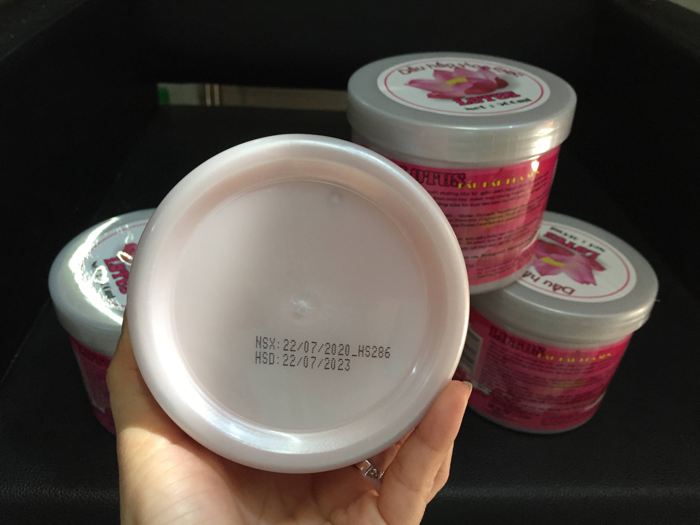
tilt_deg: -32.8
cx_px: 350
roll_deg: -5.3
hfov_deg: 61.7
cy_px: 262
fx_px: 586
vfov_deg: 48.2
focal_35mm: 29
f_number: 2.2
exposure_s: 1/33
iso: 80
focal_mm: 4.15
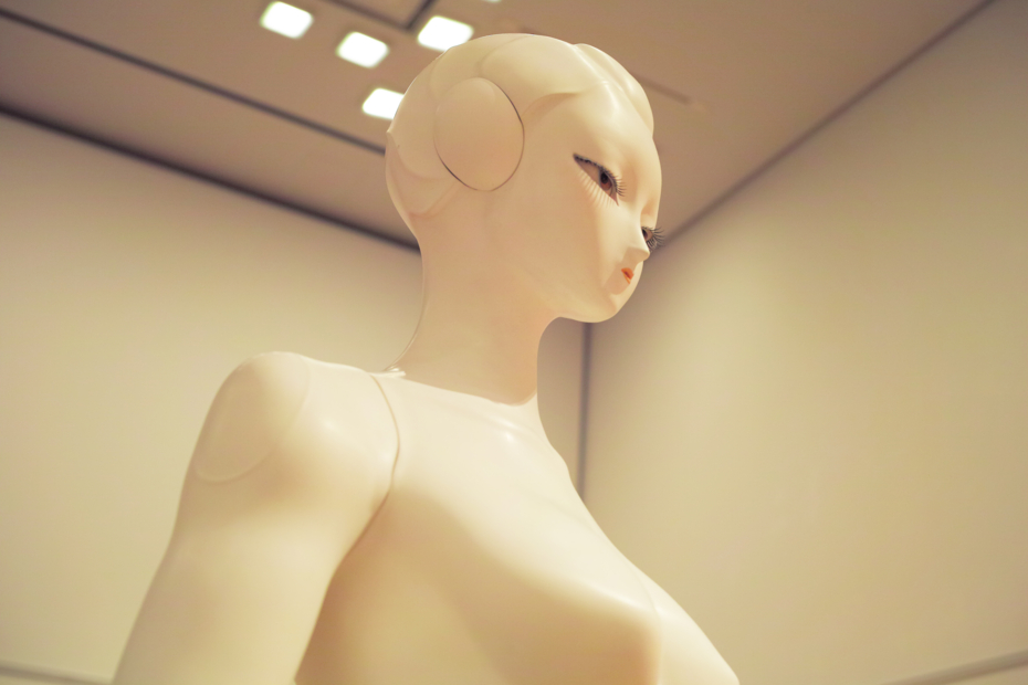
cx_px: 514
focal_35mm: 45
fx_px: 1285
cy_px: 342
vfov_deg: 29.9
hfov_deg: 43.6
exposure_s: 1/80
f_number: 3.5
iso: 200
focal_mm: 30
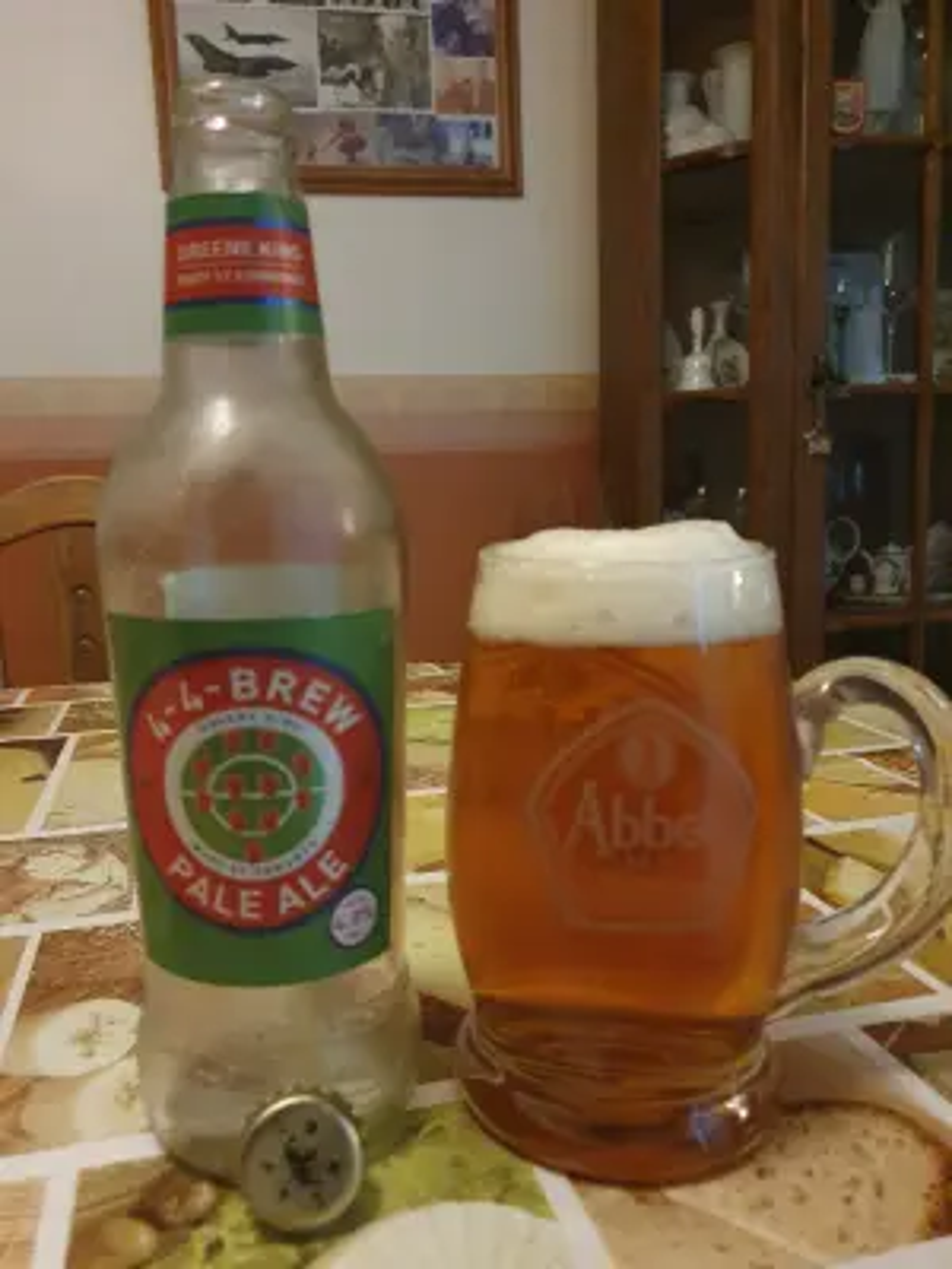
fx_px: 953
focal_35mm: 26
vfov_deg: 67.3
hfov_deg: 53.1
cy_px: 634
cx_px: 476
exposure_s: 1/33
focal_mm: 4.32
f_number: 1.5
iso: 640
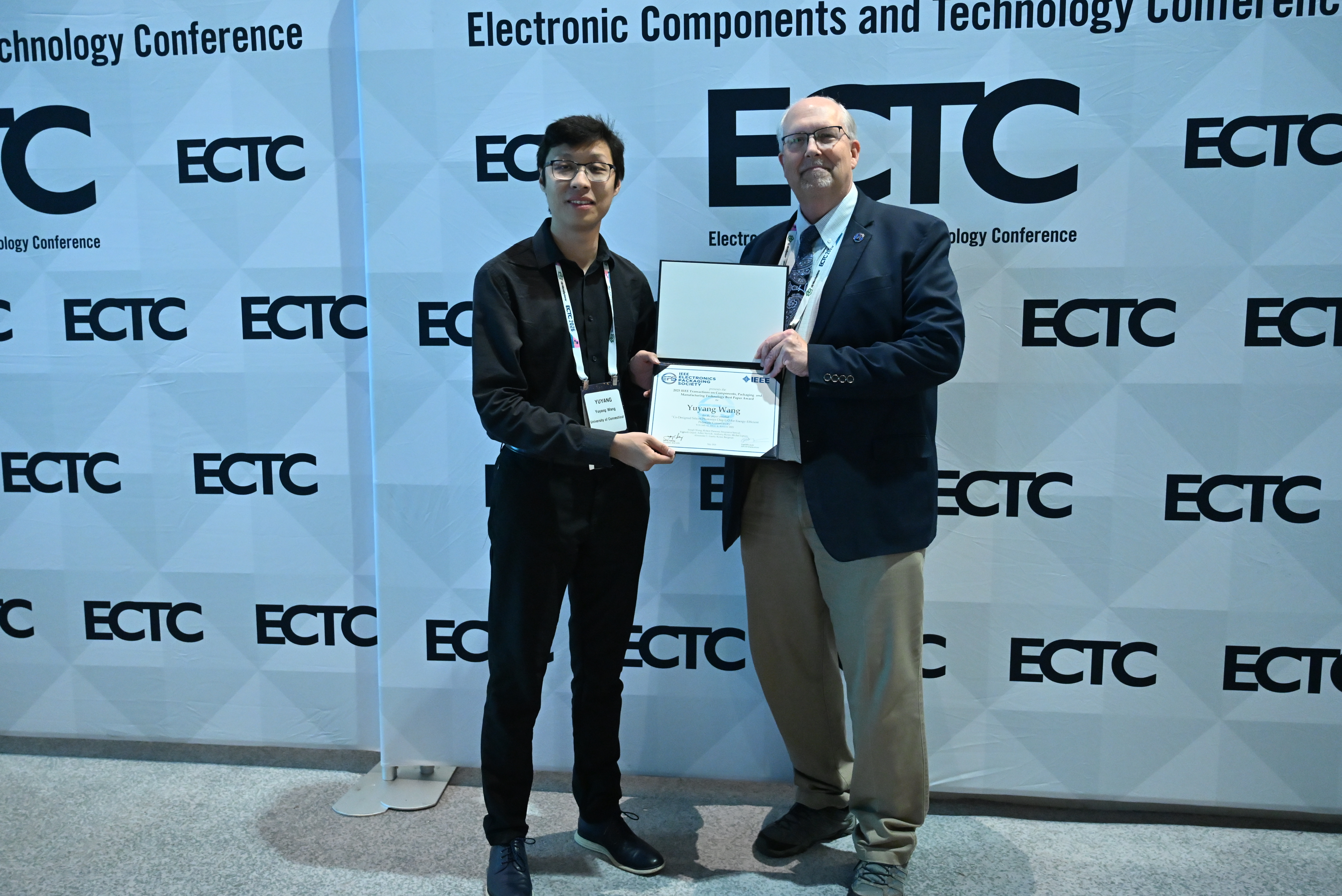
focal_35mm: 30
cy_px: 448
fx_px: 1119
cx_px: 671
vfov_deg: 43.7
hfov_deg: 61.9
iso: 7200
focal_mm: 30
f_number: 4
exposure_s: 1/100
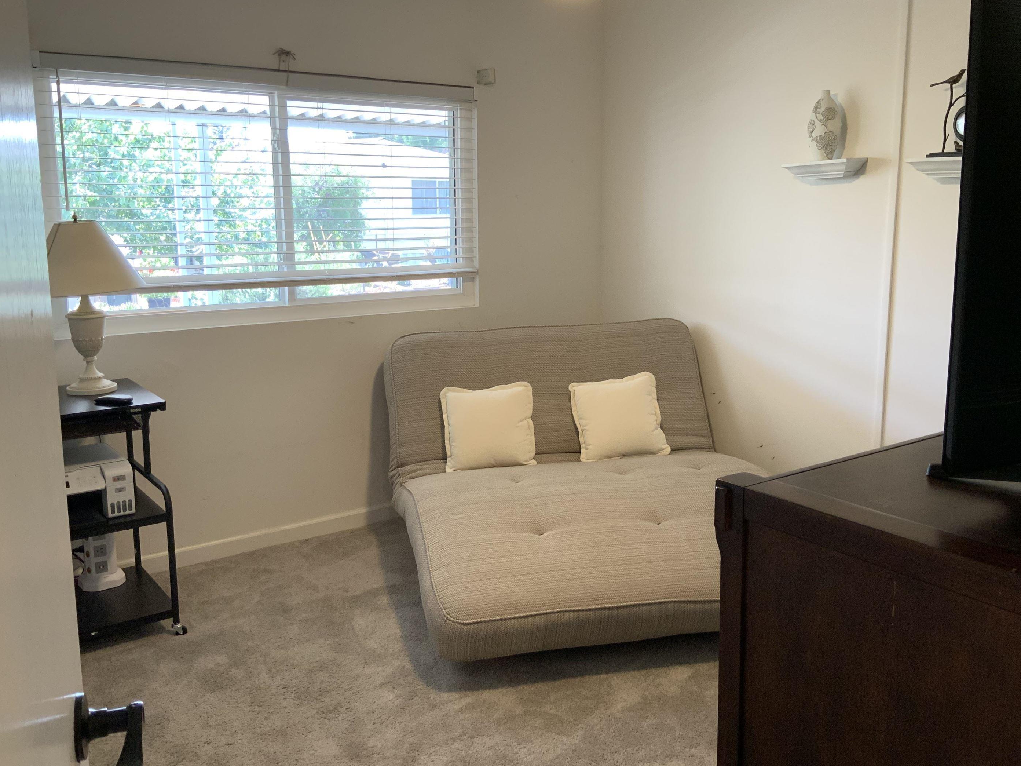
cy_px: 349
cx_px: 533
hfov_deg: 56.8
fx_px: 944
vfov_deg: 44.1
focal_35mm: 32
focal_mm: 3
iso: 80
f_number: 1.8
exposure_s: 1/60
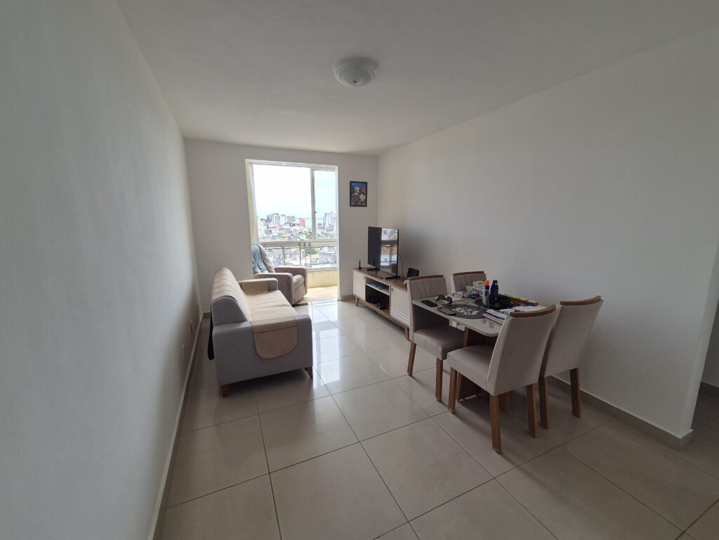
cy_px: 270
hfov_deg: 106.2
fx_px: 270
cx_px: 360
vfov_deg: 89.9
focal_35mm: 13
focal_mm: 2.2
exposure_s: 1/251
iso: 50
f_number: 2.2
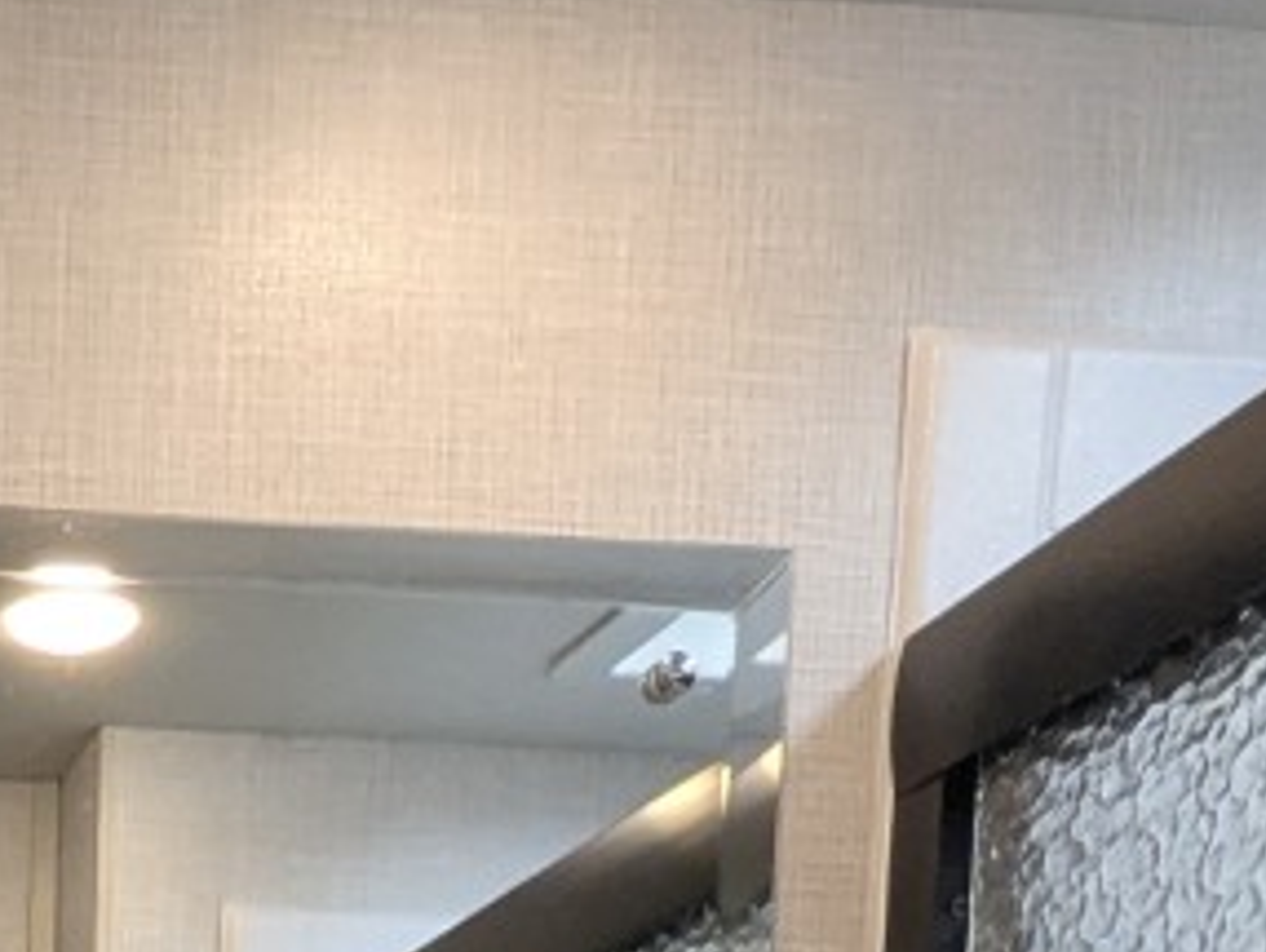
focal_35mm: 78
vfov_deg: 14.6
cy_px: 2050
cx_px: -299
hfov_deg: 22.8
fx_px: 2855
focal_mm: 2.35
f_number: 2.2
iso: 262
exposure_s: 1/180
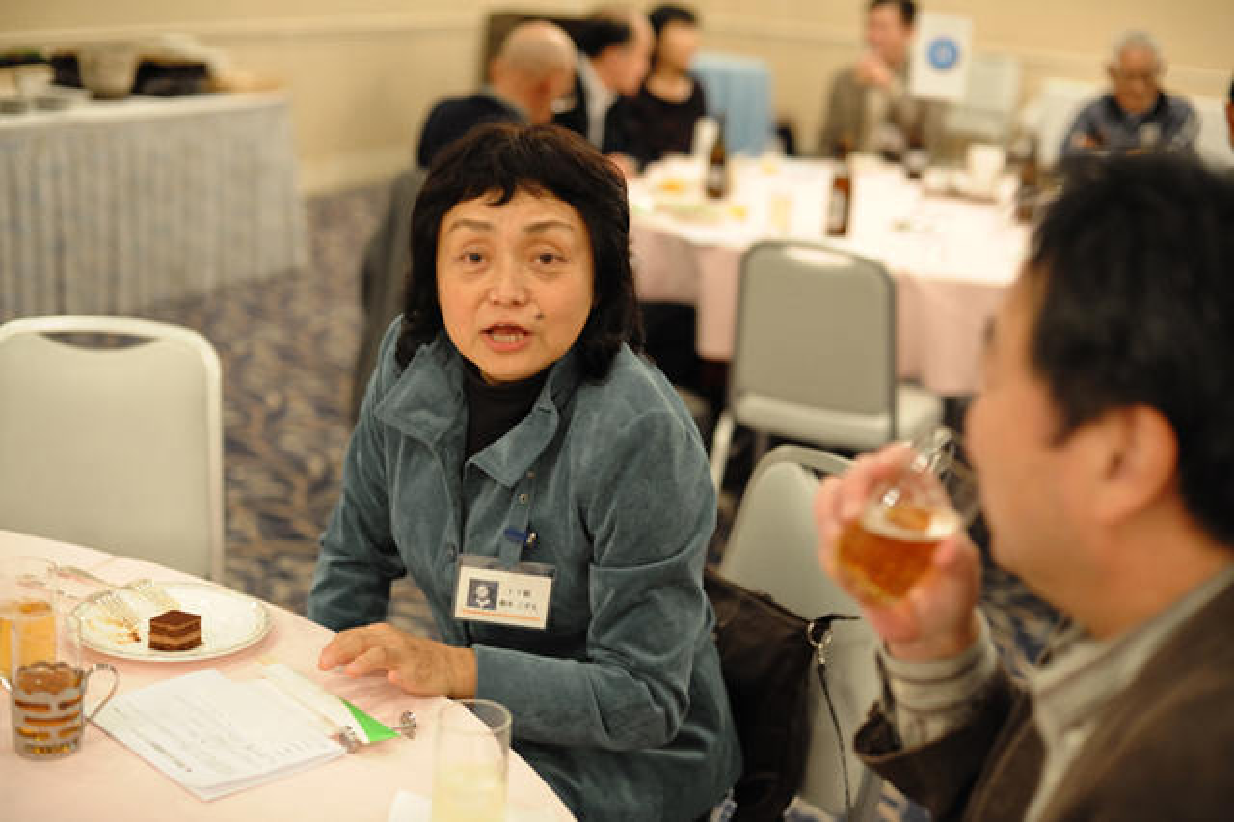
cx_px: 617
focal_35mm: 50
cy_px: 411
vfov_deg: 27.0
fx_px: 1713
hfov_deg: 39.6
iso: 1800
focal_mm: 50
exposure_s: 1/100
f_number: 2.8
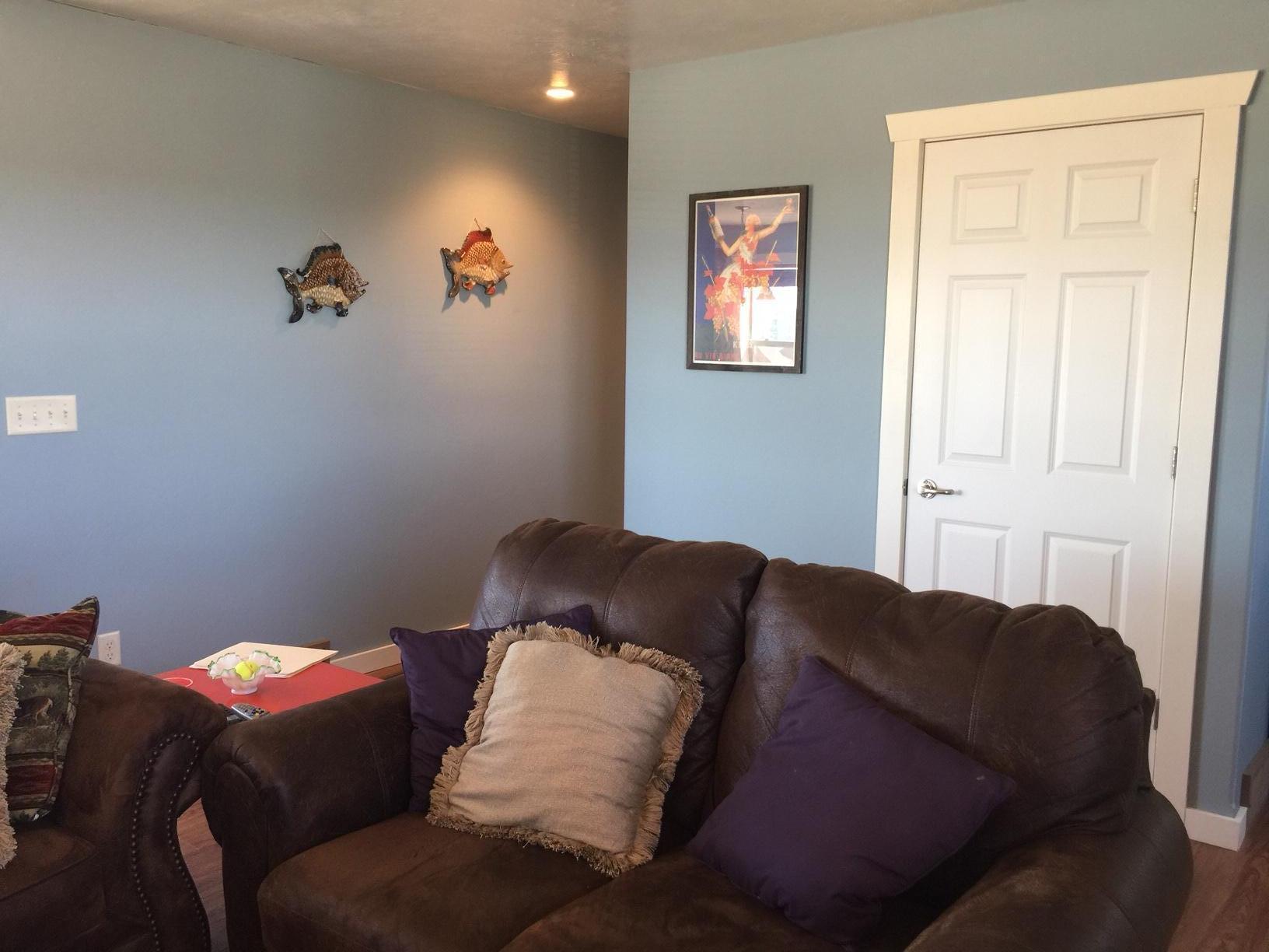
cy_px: 476
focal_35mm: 29
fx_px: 1063
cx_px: 634
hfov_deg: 61.7
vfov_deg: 48.2
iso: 32
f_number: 2.2
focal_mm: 4.15
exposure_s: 1/15
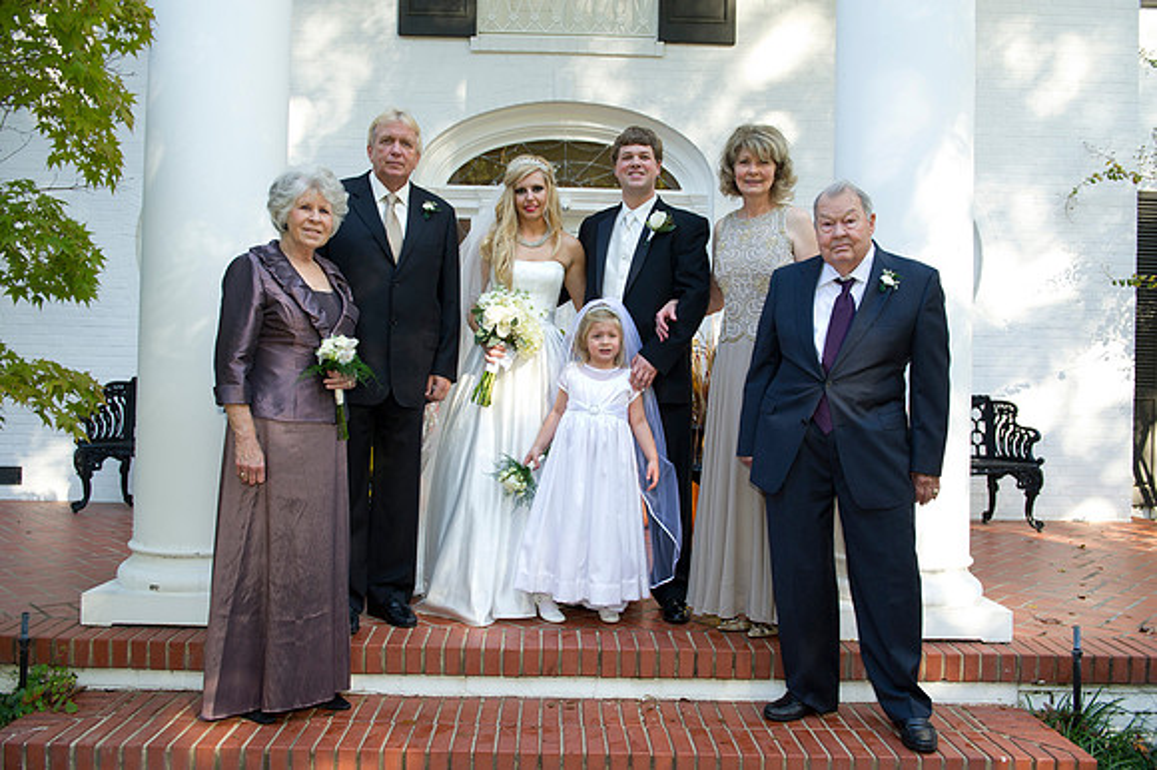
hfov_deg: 63.7
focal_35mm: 29
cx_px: 578
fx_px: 931
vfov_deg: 44.9
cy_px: 385
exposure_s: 1/160
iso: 500
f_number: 5.6
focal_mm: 29
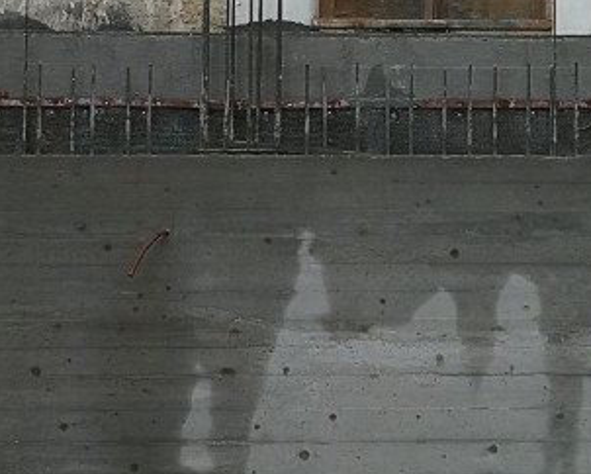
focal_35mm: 122
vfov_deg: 12.6
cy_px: 122
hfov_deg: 15.7
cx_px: 466
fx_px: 2135
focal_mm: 3.95
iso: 80
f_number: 2.2
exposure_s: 1/50
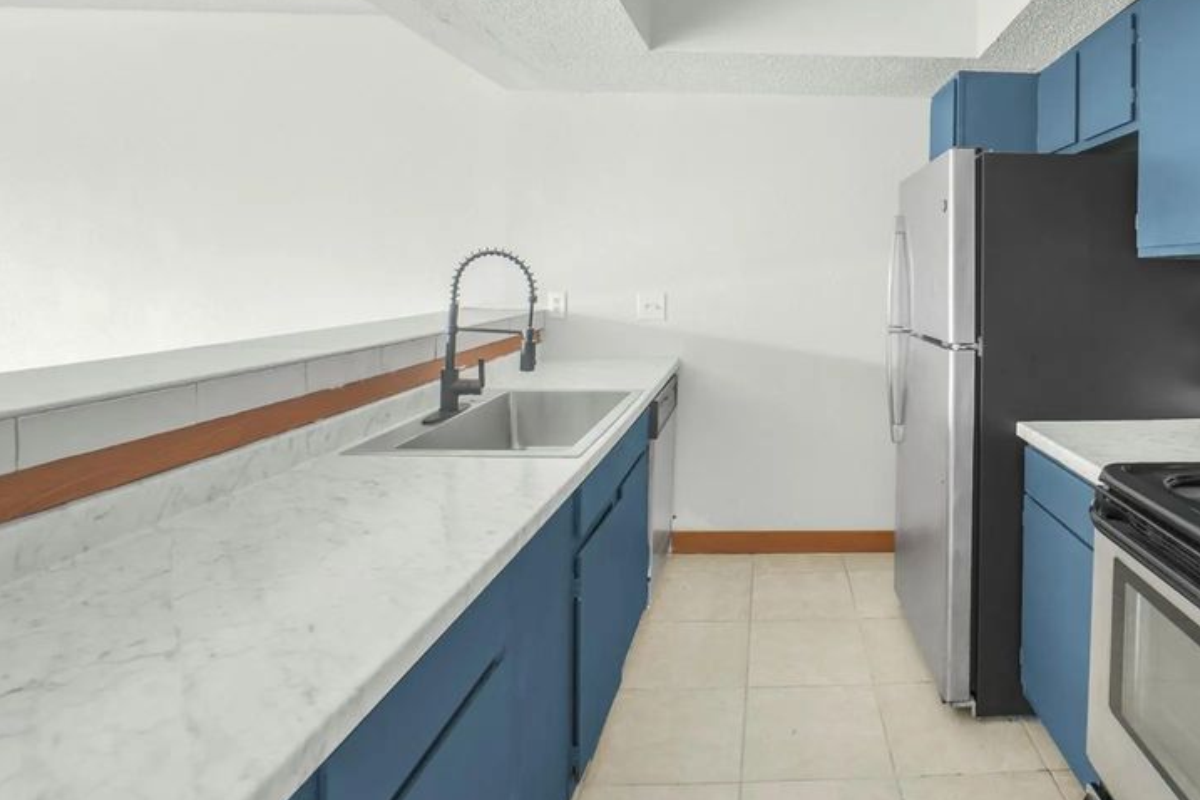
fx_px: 667
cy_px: 280
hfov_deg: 81.2
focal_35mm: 20
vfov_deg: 60.7
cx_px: 800
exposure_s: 1/1.25
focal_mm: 14
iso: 500
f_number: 11
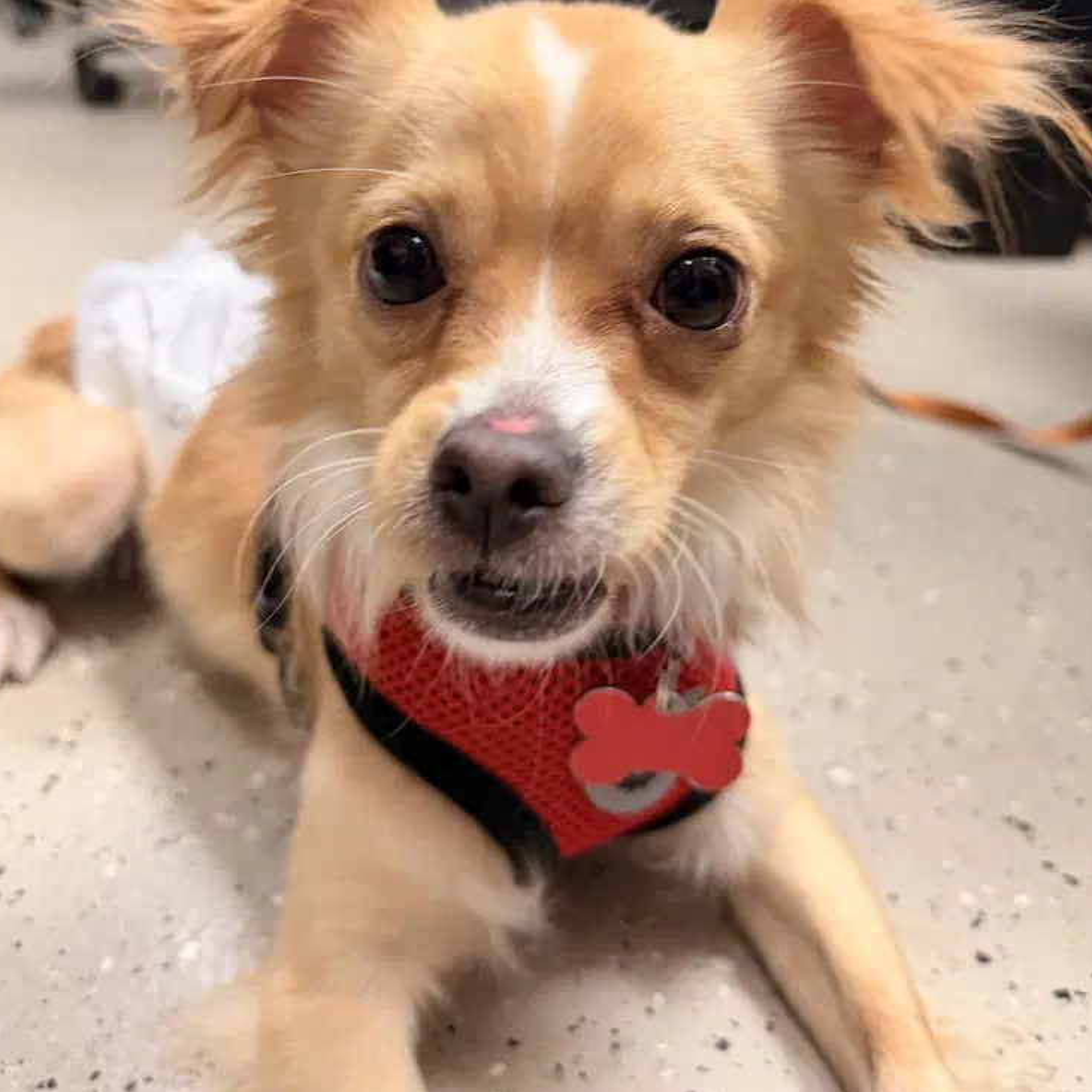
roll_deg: -2.0
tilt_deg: -23.0
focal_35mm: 29
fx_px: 1035
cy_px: 400
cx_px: 547
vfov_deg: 54.9
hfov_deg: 55.6
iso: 400
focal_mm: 6.76
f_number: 1.78
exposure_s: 1/60
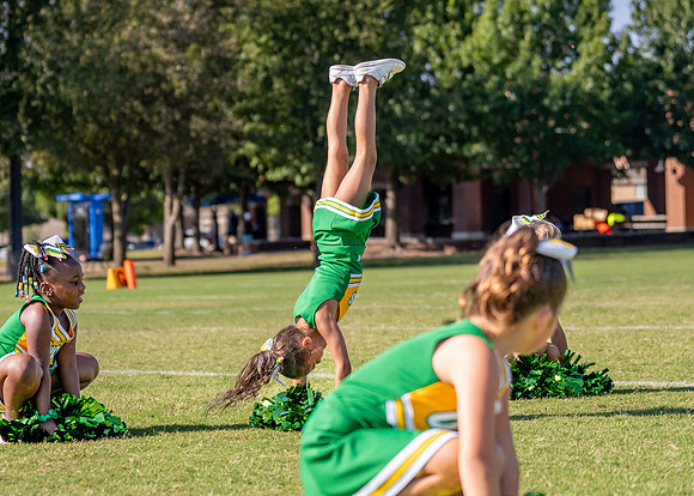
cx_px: 292
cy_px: 255
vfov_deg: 12.0
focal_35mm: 120
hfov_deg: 16.7
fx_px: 2364
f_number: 2.8
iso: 250
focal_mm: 70
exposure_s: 1/3200
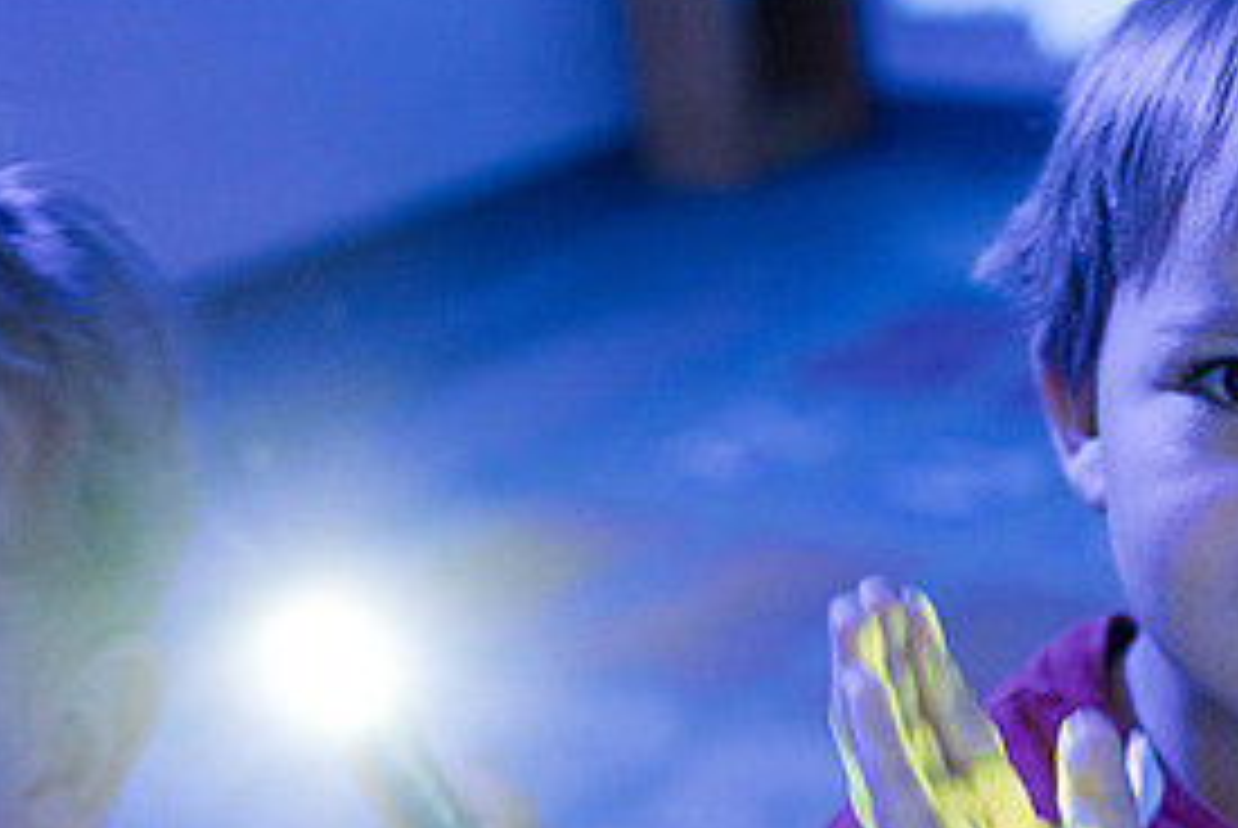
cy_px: 612
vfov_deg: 17.9
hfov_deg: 25.5
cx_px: 1184
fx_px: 2616
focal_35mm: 76
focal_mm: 35
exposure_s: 1/25
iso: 6400
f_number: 2.5
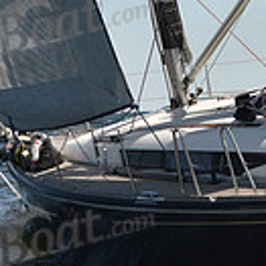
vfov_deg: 6.7
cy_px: 115
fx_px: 2286
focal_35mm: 263
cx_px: 262
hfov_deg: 6.6
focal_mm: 70
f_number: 5
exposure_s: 1/1250
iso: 250
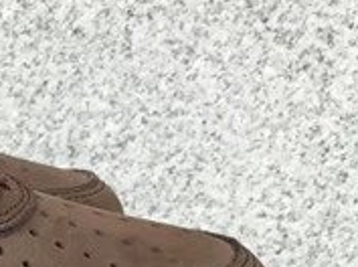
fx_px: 1631
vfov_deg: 9.0
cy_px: 474
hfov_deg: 11.4
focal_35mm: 158
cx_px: -350
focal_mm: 3.3
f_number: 2.4
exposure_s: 1/100
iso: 40
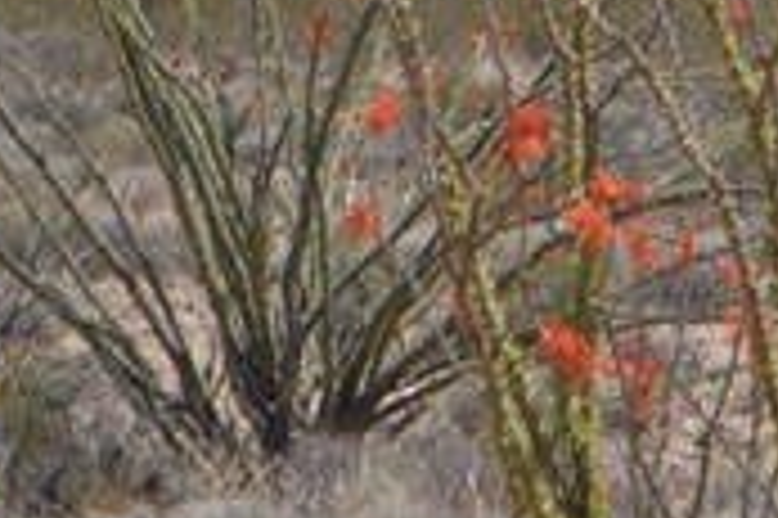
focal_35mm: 518
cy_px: 45
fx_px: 11187
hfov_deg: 4.0
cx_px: 1147
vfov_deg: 2.6
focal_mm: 55
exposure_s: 1/1600
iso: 400
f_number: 7.1
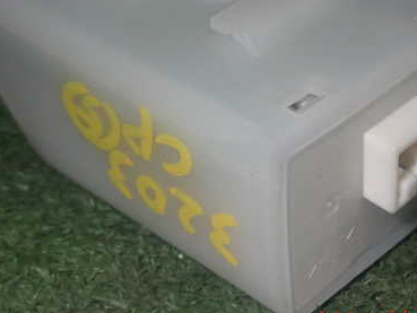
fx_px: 1313
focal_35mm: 109
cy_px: 82
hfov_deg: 18.0
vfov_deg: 13.5
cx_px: 236
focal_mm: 11.88
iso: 320
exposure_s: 1/60
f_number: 11
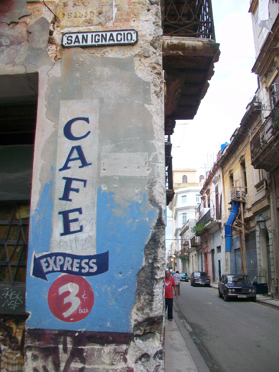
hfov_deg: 44.2
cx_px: 140
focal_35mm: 32
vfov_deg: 56.8
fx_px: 344
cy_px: 186
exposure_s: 1/500
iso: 99
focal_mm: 5.7
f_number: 2.8
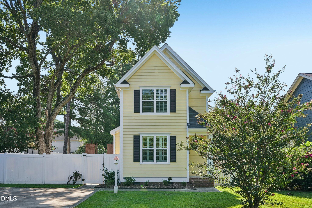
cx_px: 156
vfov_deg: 43.6
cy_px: 104
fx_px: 260
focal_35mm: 30
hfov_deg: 61.9
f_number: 8
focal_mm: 30
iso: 100
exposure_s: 1/100
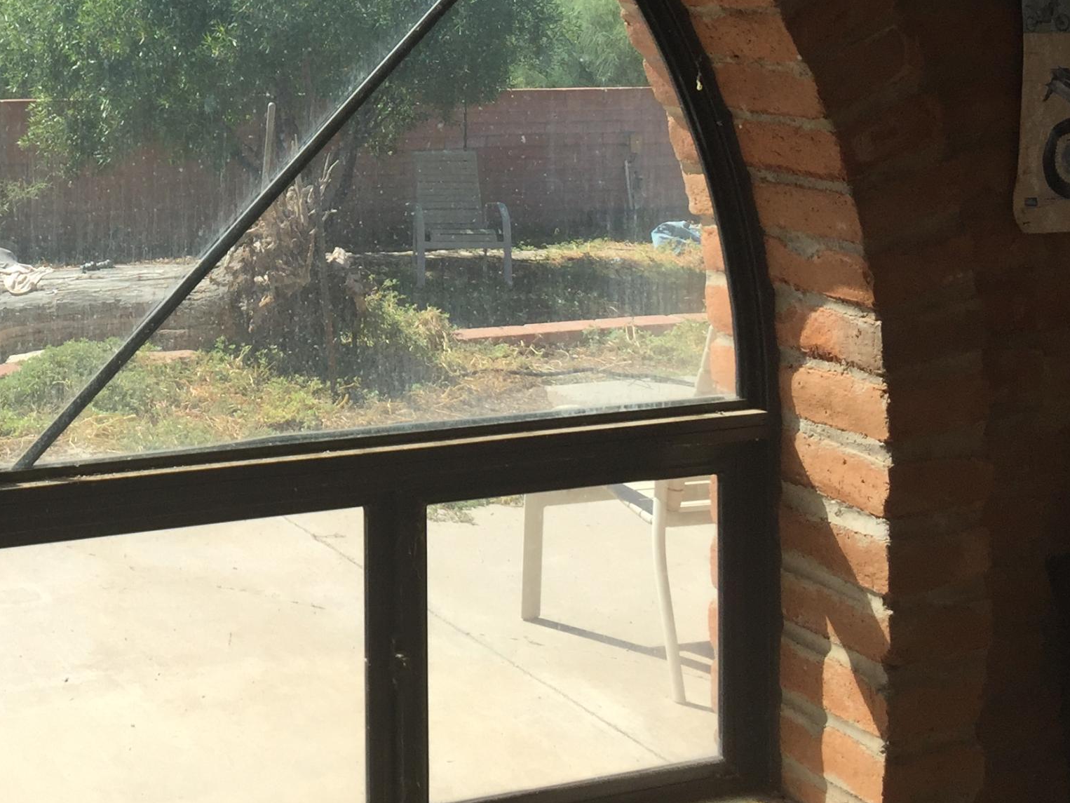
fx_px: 1762
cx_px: 116
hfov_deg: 32.2
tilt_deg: -3.1
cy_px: 69
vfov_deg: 24.9
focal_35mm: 57
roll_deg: -0.5
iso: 32
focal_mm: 4.15
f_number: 2.2
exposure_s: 1/1276
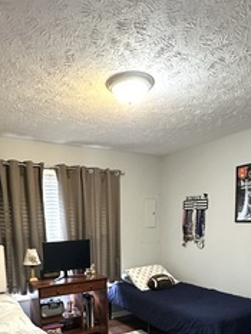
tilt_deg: -8.1
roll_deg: +1.2
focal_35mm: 30
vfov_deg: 56.0
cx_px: 113
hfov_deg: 46.8
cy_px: 264
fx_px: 290
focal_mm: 2.22
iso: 800
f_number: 2.2
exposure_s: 1/60
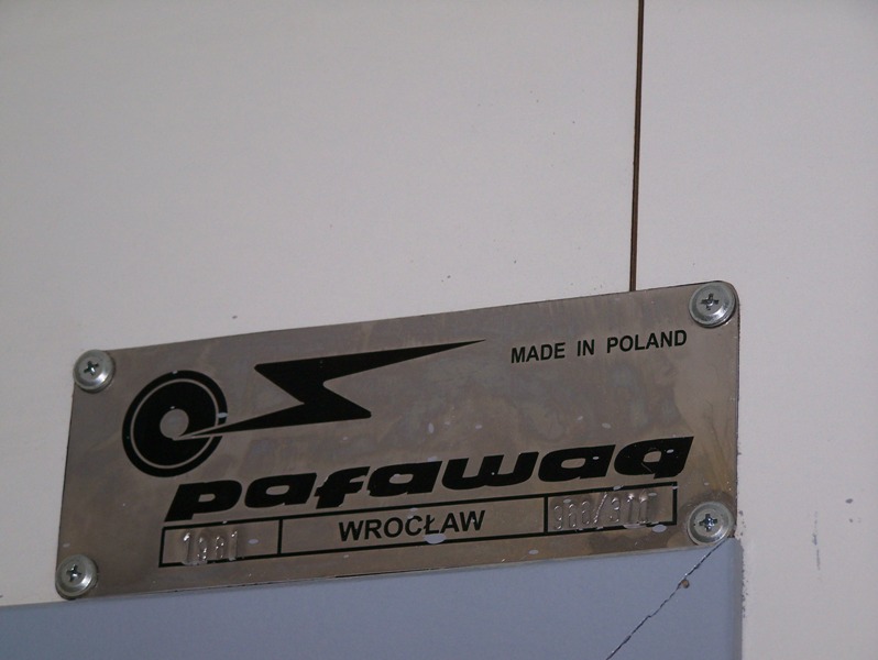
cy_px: 330
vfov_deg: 11.6
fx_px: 3250
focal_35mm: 128
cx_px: 439
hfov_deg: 15.4
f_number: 3.2
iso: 80
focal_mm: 21.2
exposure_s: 1/100
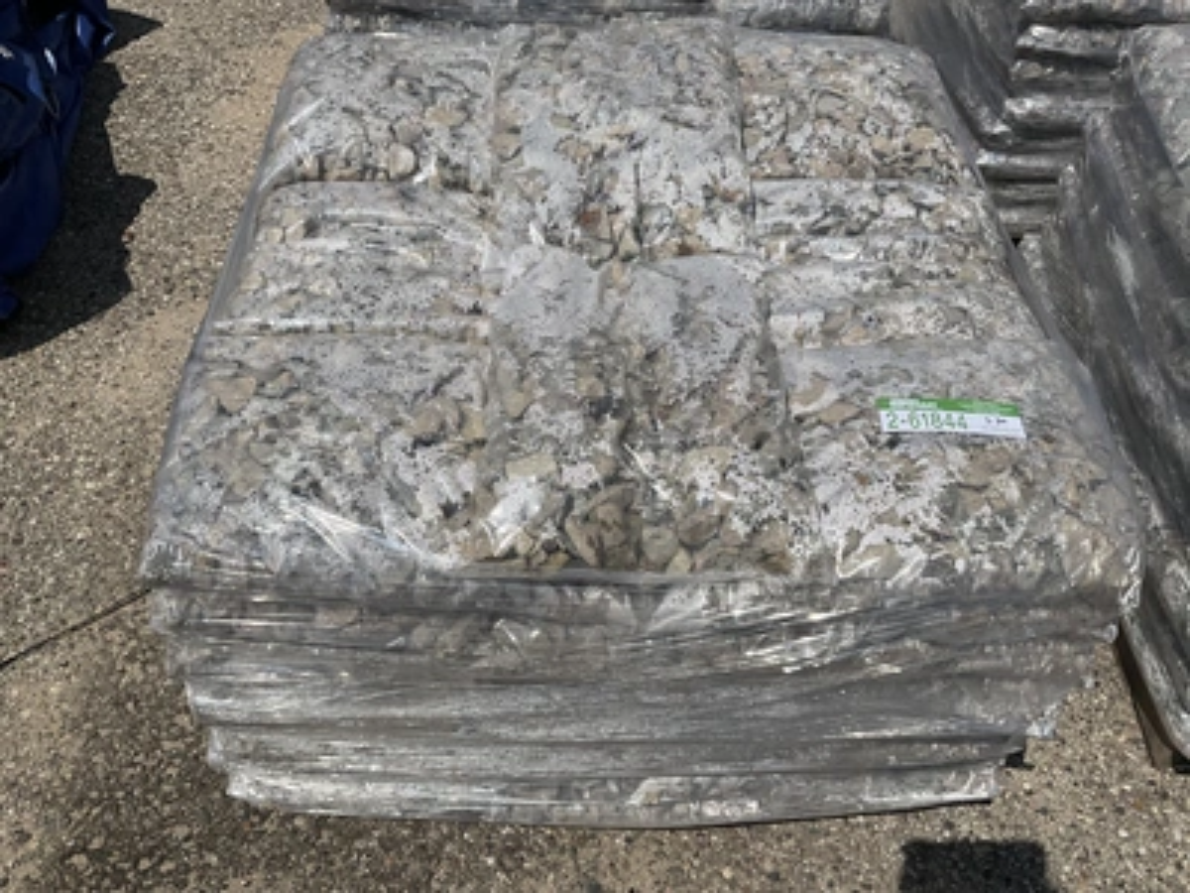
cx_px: 595
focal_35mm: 29
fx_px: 997
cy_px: 446
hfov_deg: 61.7
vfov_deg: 48.2
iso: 25
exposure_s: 1/5814
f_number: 1.8
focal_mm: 3
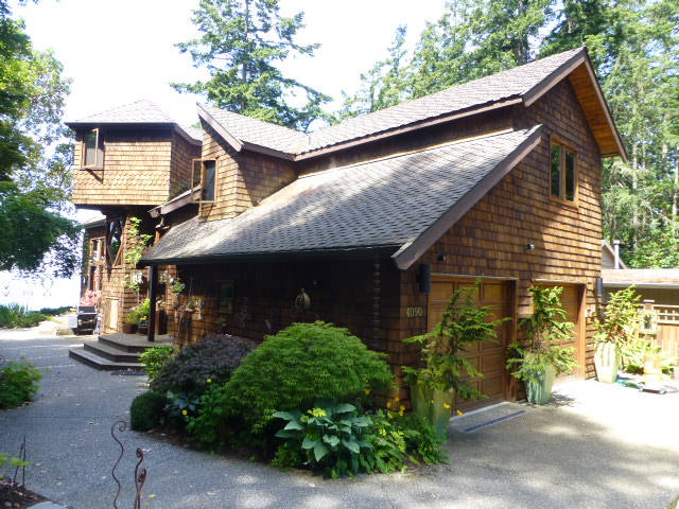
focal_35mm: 24
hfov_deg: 71.6
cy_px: 254
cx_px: 340
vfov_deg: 56.8
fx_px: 471
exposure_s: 1/100
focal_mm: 4.3
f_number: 3.3
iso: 100
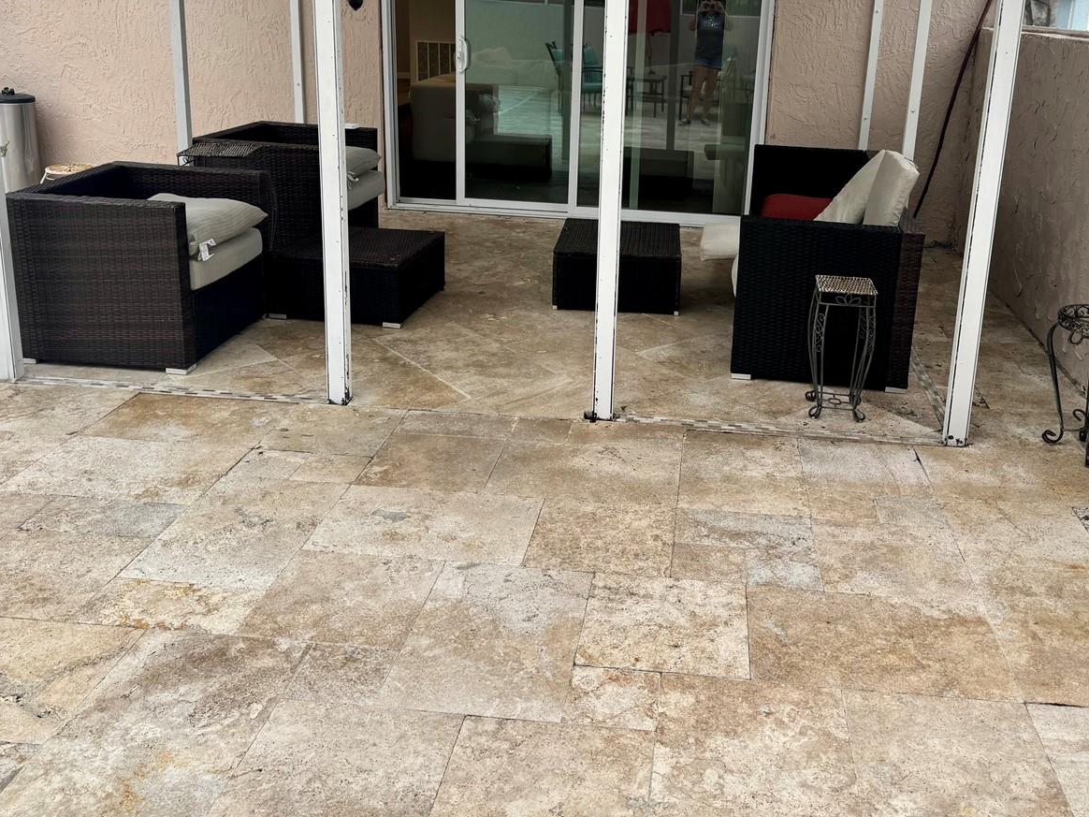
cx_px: 623
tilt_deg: -14.4
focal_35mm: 33
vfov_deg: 42.3
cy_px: 262
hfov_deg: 55.1
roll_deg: -2.2
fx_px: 1038
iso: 50
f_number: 1.78
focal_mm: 6.76
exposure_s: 1/121
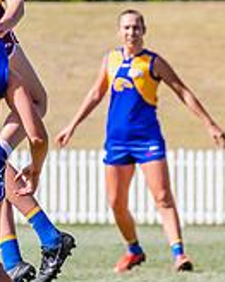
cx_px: 1
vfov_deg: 1.6
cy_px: 8
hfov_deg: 1.3
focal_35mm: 1224
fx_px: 10198
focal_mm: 270
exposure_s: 1/1600
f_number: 8
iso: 800
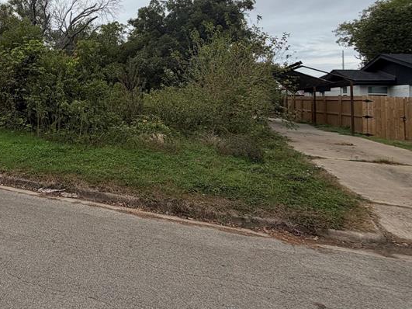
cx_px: 52
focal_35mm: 27
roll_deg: -1.5
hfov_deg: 57.4
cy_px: 75
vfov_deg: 49.2
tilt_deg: +3.4
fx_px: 321
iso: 50
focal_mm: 2.22
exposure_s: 1/502
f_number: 2.2
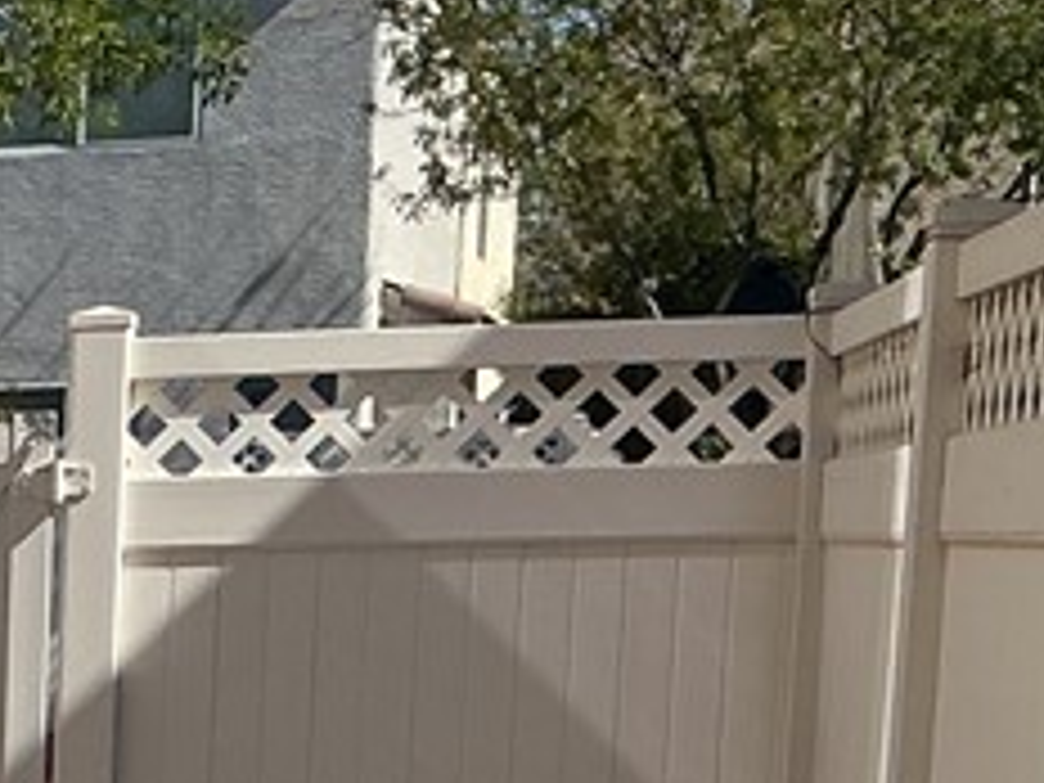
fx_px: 3860
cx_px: -954
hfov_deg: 13.5
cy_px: 1314
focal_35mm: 128
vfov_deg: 11.0
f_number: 1.8
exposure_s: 1/3322
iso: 25
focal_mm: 3
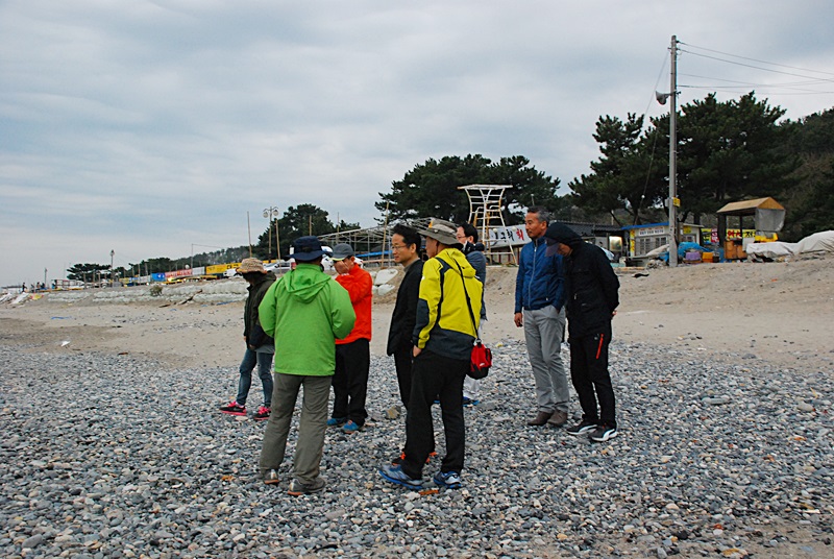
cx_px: 417
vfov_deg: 37.0
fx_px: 835
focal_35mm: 36
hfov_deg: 53.1
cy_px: 280
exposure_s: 1/30
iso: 720
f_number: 6.3
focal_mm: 24
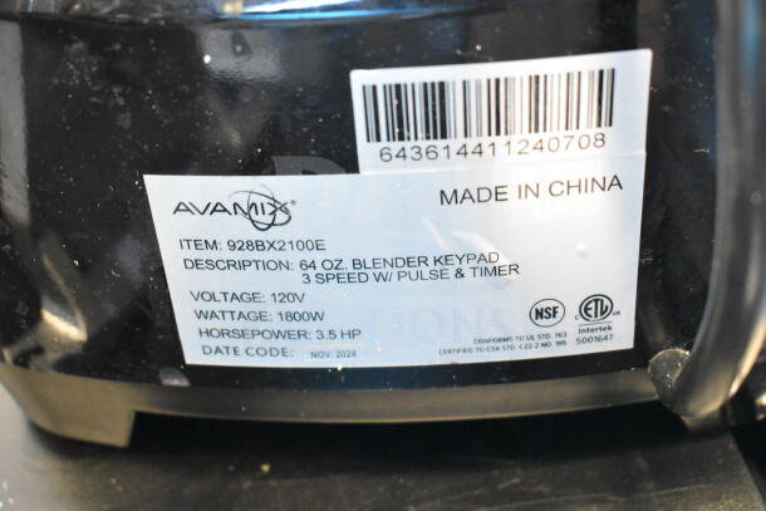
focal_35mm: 54
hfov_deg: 36.9
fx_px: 1149
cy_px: 256
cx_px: 383
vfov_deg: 25.1
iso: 8000
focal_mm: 36
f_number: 4.8
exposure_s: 1/60
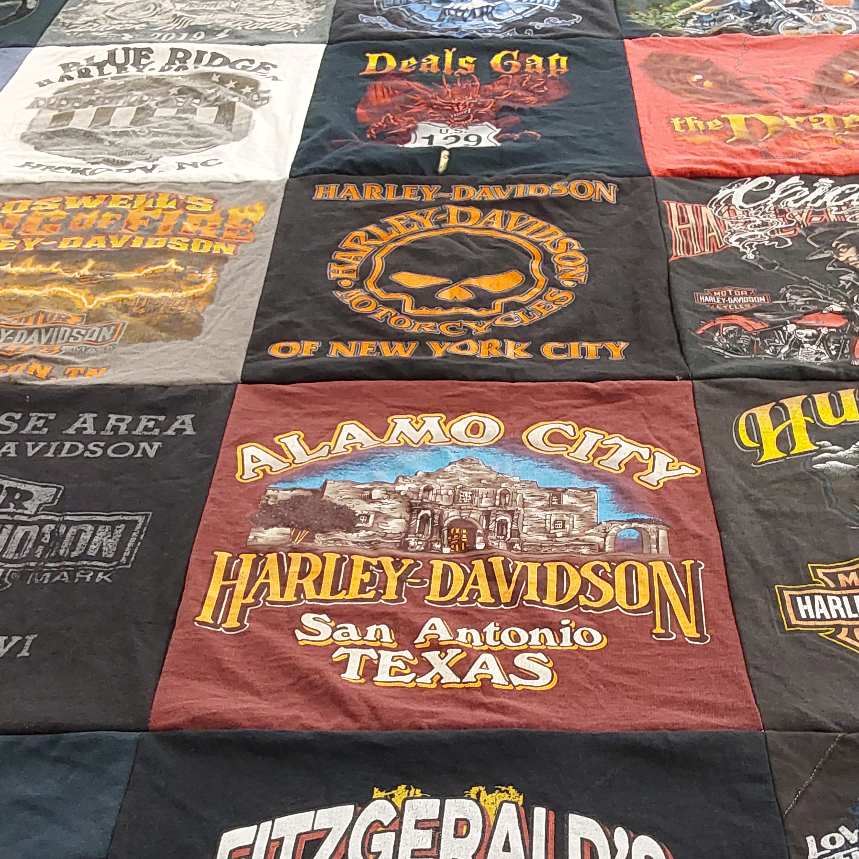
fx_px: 1263
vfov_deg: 37.3
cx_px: 502
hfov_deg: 37.5
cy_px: 538
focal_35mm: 45
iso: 250
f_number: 1.9
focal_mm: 2.91
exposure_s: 1/60
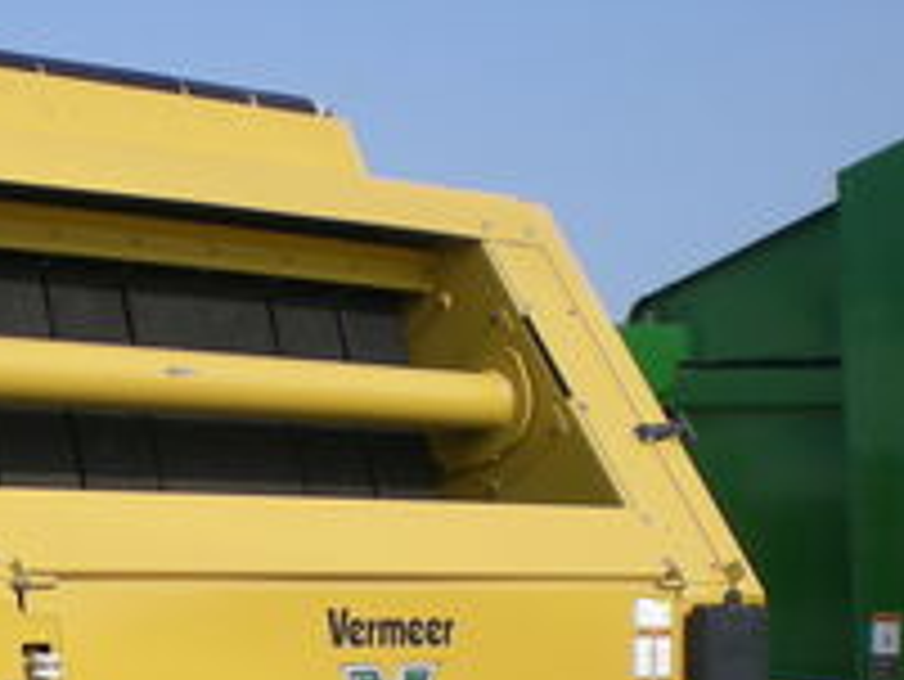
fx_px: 2691
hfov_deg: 18.5
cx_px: -22
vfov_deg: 14.0
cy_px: 761
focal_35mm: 103
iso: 50
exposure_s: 1/424
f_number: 4.6
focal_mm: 6.3
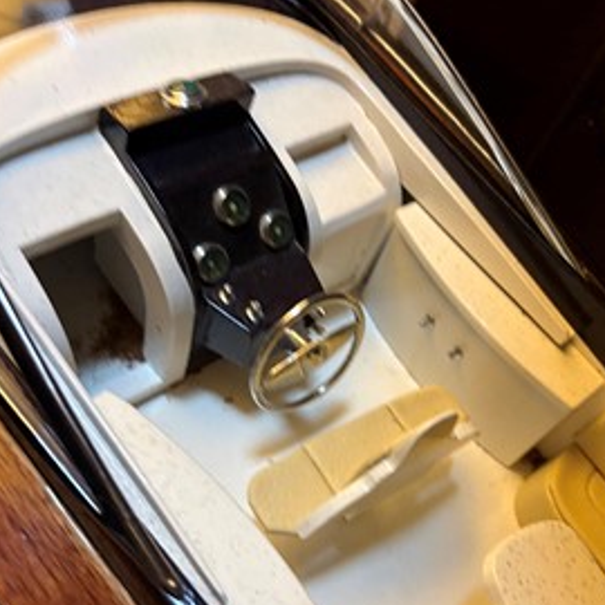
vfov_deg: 47.7
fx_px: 672
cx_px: 323
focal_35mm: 34
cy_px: 403
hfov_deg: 48.4
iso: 500
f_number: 1.6
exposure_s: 1/50
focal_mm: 5.96
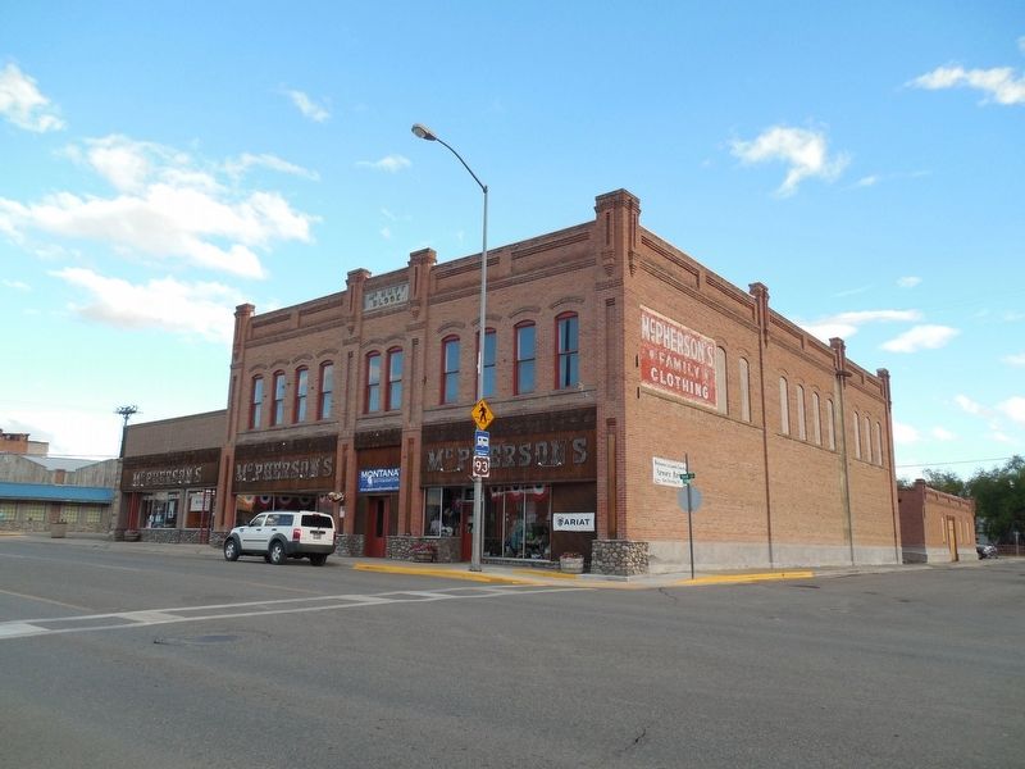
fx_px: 740
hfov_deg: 69.4
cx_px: 512
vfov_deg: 54.9
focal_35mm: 25
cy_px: 384
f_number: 3.3
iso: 125
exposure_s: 1/320
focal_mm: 4.5
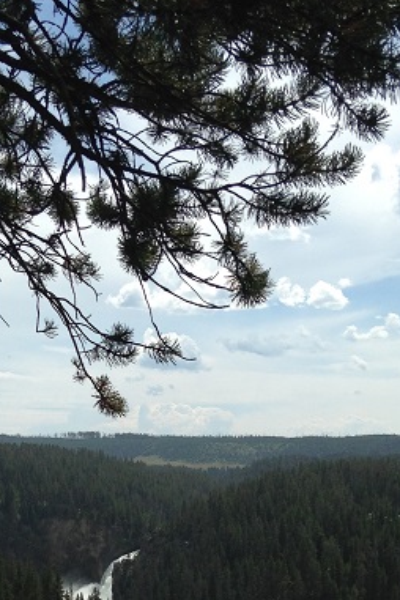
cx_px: 159
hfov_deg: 18.9
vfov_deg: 26.8
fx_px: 1200
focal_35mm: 72
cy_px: 578
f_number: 2.4
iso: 50
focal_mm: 4.12
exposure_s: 1/2463
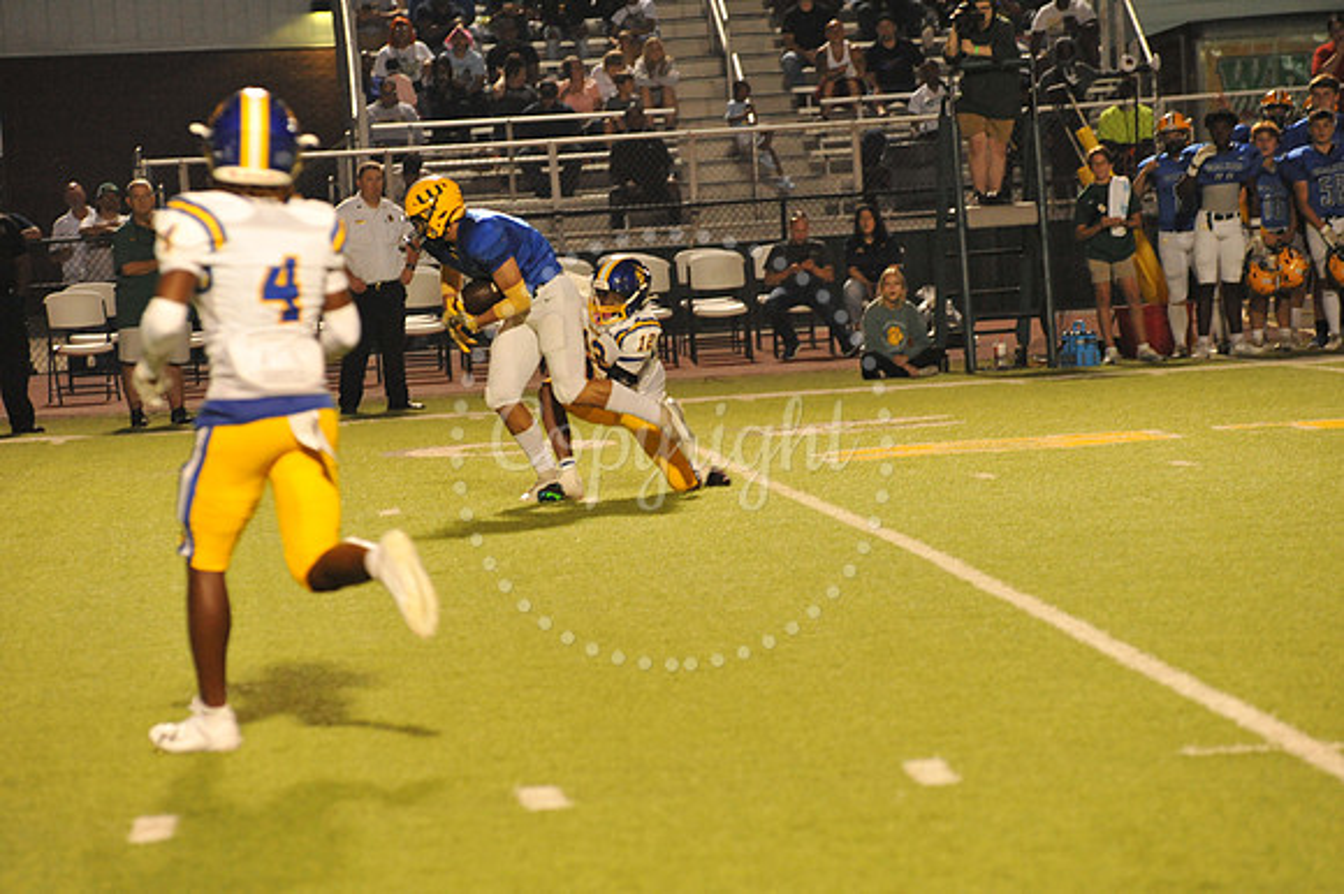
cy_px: 447
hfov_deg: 10.3
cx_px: 672
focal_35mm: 200
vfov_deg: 6.9
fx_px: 7462
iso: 5000
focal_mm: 200
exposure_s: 1/200
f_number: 5.6
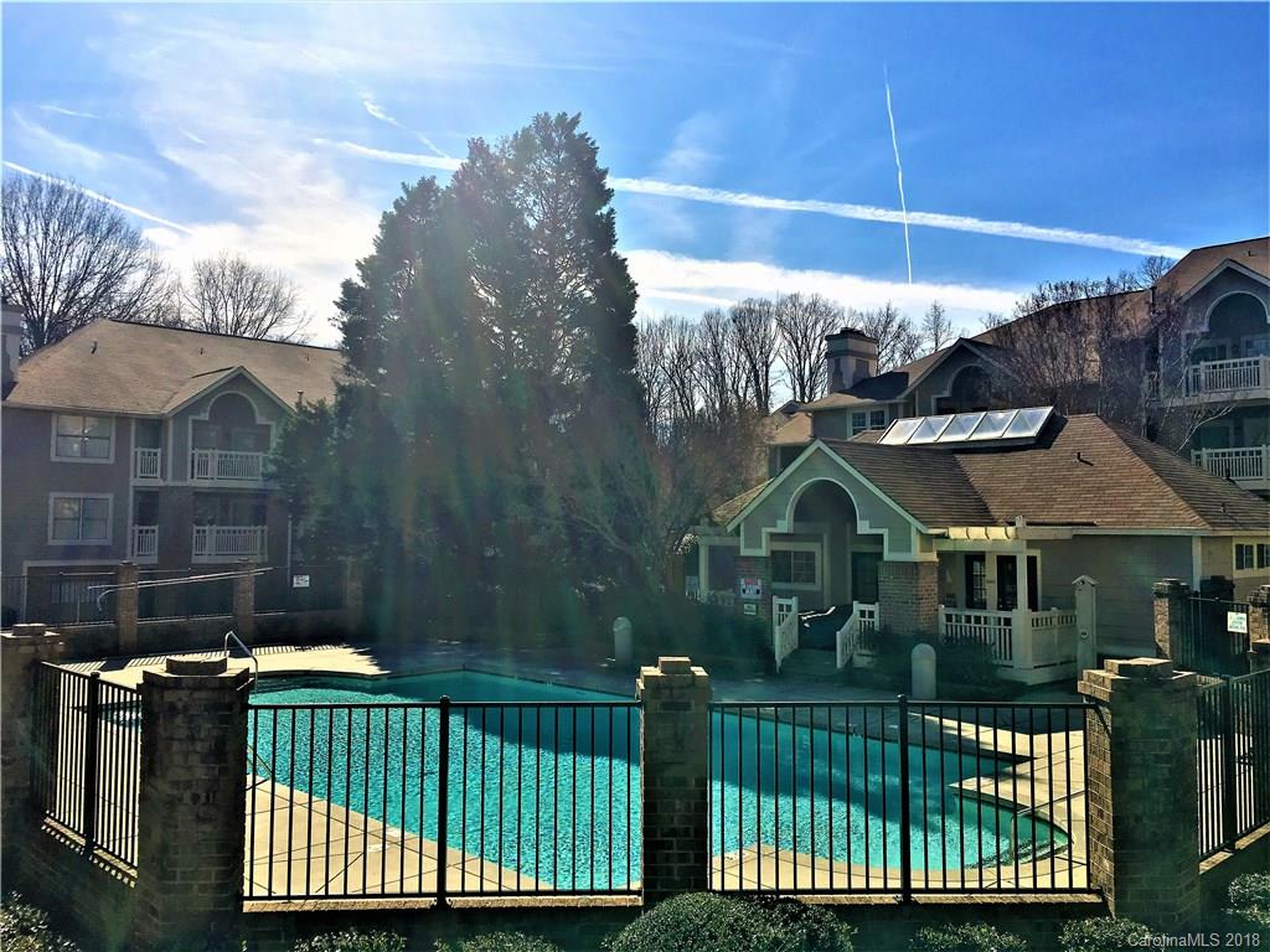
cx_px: 635
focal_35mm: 29
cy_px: 476
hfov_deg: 61.7
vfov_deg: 48.2
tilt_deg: +4.5
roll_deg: -0.4
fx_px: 1064
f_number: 2.2
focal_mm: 4.15
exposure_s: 1/3205
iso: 25
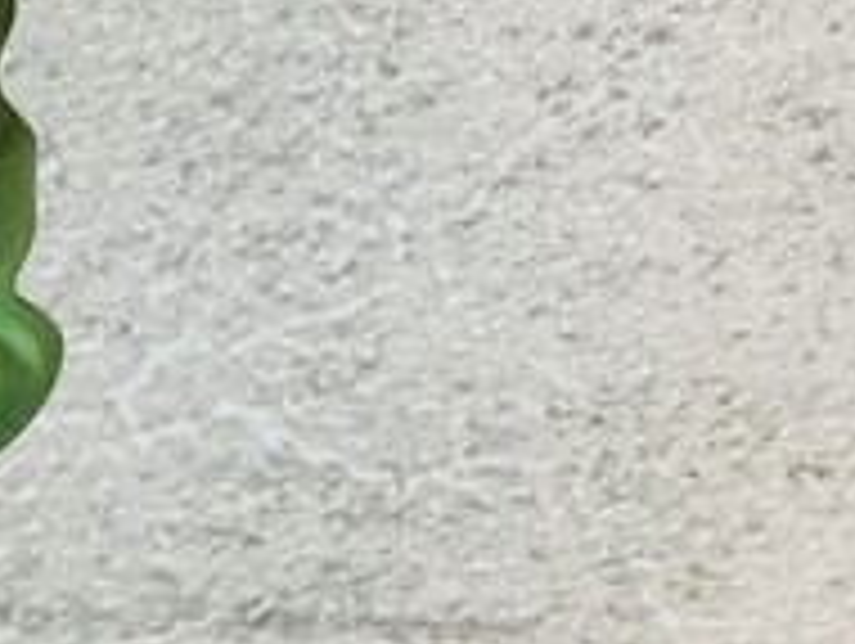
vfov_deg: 9.7
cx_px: -770
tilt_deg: -11.7
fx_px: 3784
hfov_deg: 11.7
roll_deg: -0.7
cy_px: 369
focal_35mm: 153
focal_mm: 3.99
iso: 250
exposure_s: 1/40
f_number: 1.8
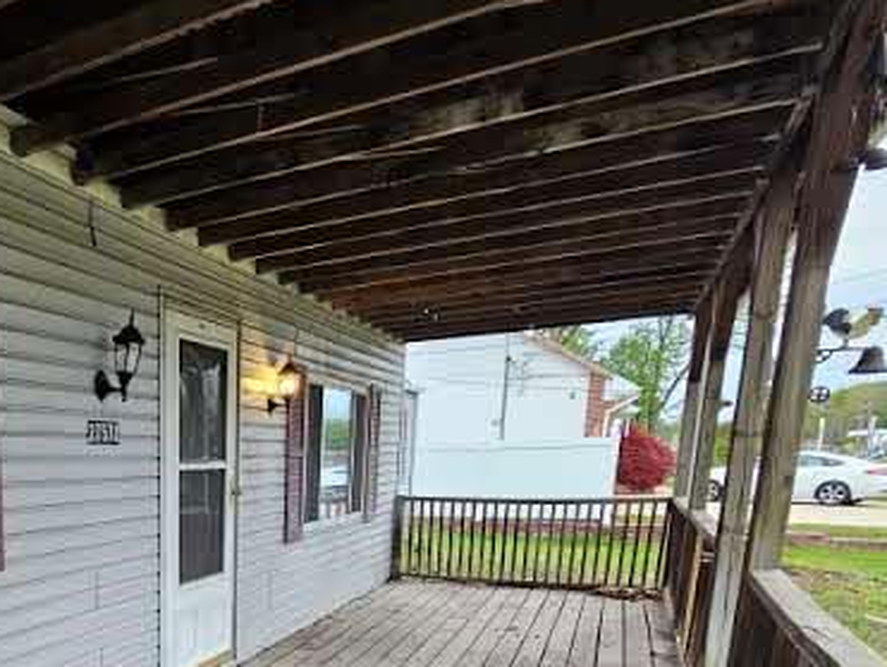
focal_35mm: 28
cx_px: 65
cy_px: 619
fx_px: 718
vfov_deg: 44.6
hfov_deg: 54.0
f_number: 2.2
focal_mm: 2.2
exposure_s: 1/77.4
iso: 160
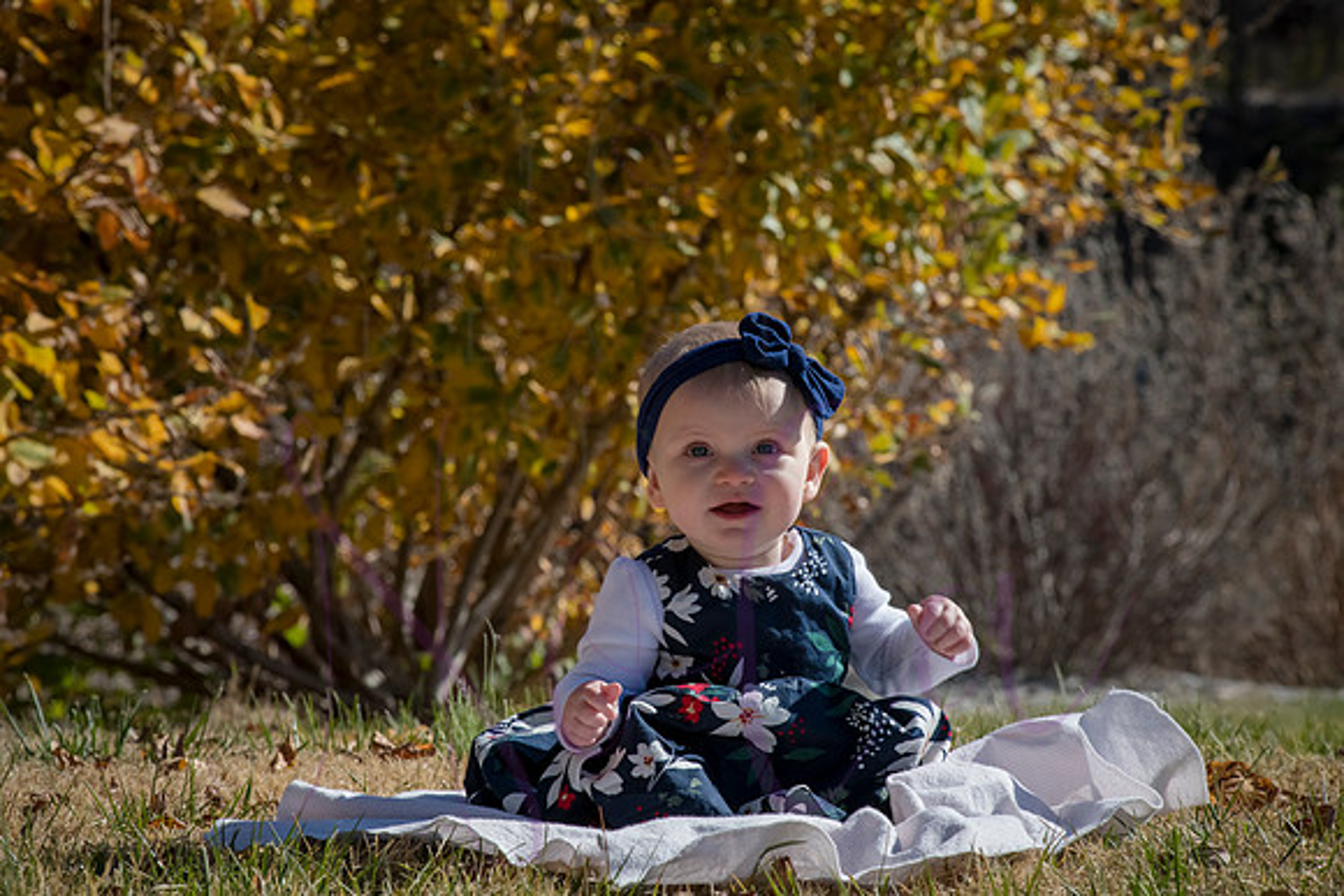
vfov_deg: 8.9
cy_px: 448
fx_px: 5788
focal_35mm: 155
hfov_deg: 13.2
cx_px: 672
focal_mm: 155
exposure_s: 1/400
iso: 400
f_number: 14
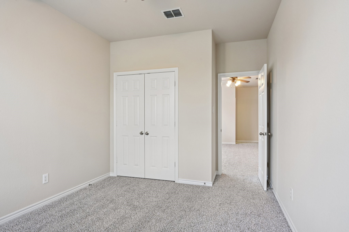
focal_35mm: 20
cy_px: 116
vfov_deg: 61.9
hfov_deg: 84.0
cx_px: 174
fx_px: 194
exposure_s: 1/10
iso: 400
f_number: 8
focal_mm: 20
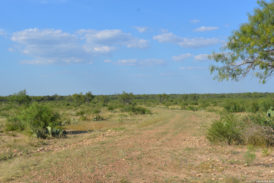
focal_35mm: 50
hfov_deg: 39.6
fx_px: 381
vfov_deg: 27.0
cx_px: 137
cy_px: 92
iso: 100
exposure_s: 1/320
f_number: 9
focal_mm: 50
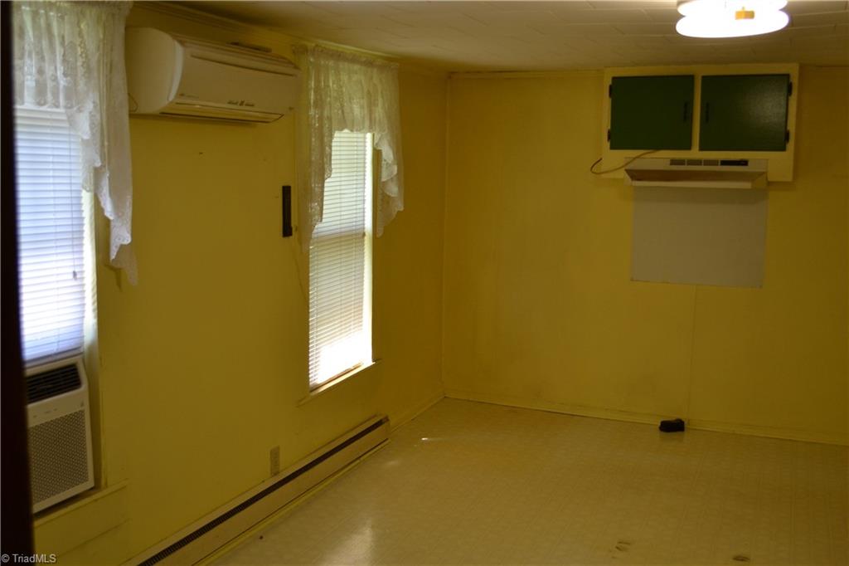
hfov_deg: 49.6
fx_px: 919
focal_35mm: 39
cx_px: 424
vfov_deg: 34.2
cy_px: 283
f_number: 4.2
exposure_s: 1/60
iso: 560
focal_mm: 26
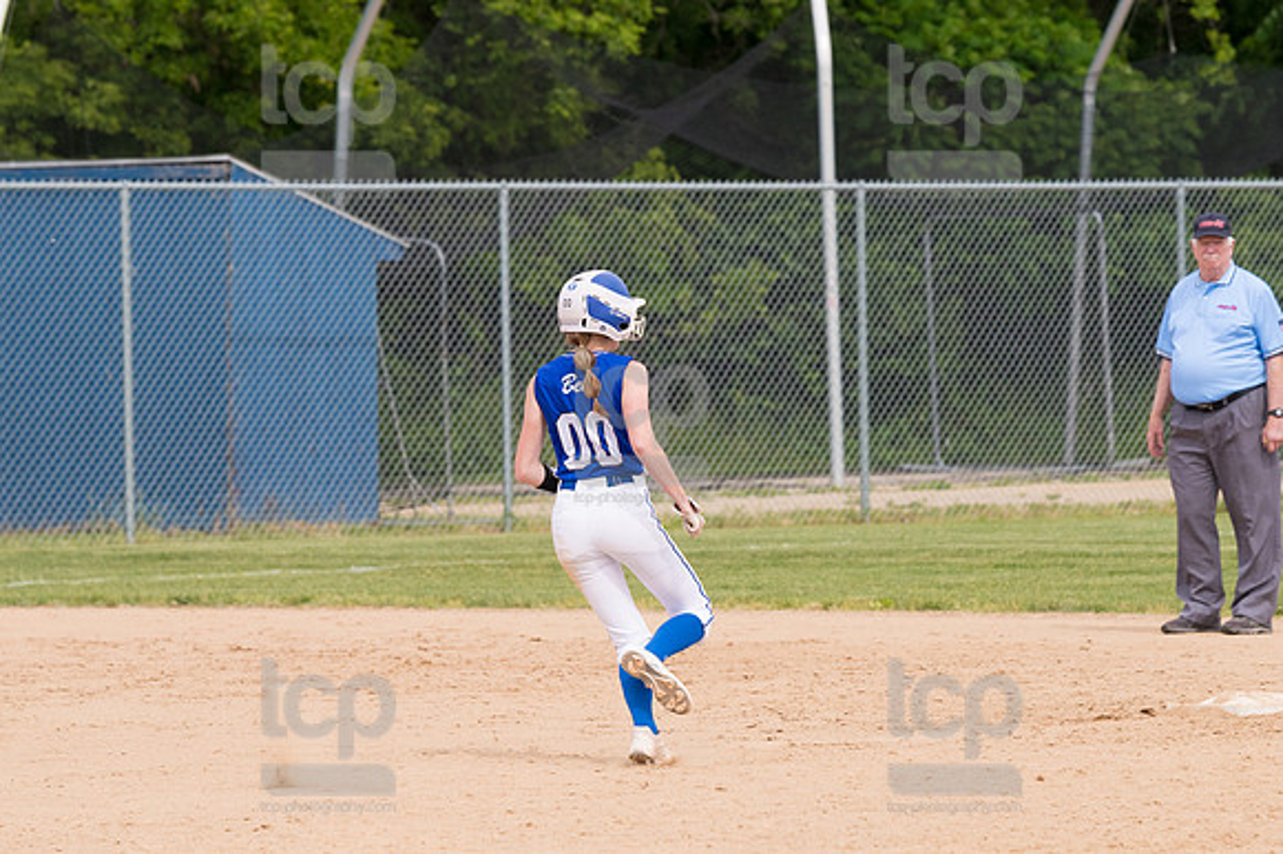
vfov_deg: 4.6
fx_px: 10685
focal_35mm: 300
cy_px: 427
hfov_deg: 6.9
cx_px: 642
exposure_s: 1/1600
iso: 320
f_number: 5.6
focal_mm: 200
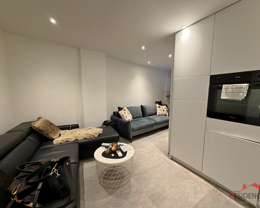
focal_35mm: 15
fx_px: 115
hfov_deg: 96.7
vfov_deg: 84.0
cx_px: 136
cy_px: 107
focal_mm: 2.22
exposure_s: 1/50
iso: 250
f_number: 2.2
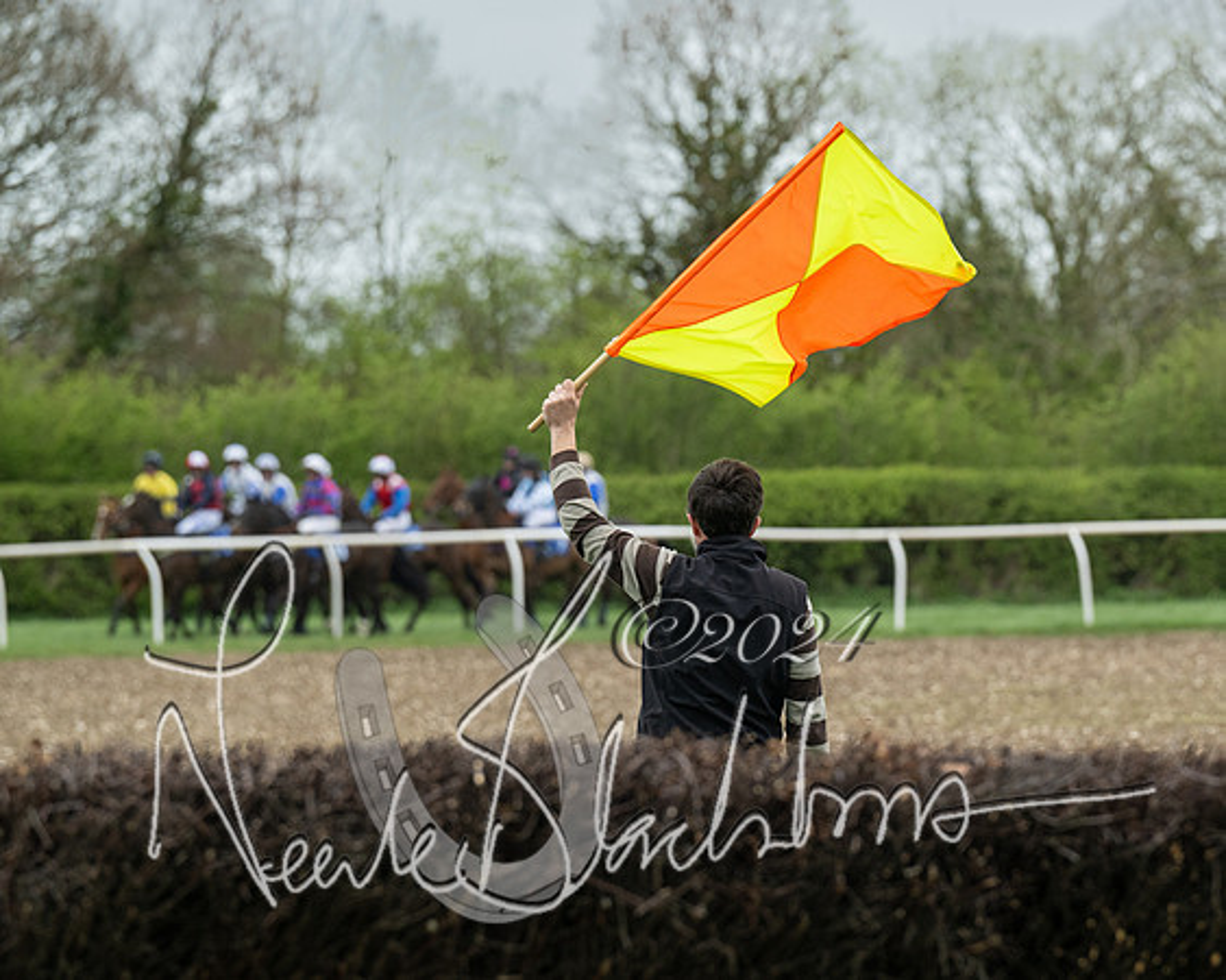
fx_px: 10652
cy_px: 518
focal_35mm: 294
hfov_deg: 6.6
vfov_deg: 5.3
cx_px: 836
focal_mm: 200
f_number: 5
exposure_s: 1/1000
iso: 400
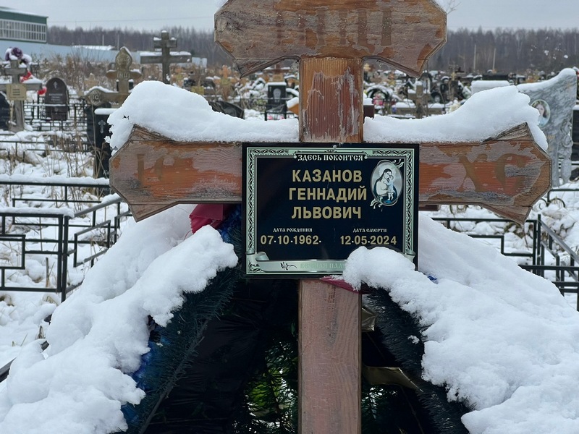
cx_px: 290
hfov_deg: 25.3
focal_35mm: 77
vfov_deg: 19.1
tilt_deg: -8.1
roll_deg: -0.4
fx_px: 1288
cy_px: 217
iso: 50
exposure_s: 1/99
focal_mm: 9
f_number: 2.8
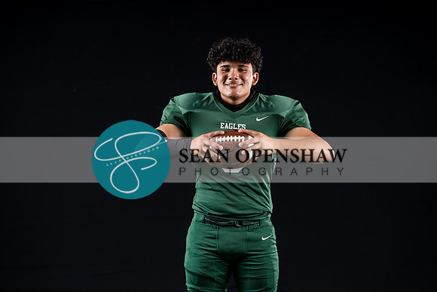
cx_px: 218
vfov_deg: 17.1
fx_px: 971
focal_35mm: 80
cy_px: 146
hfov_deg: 25.4
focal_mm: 80
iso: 200
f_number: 4
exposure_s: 1/160
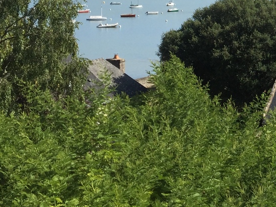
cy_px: -26
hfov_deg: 21.4
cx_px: 341
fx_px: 670
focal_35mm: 84
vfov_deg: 17.0
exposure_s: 1/2198
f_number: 2.2
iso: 32
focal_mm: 4.15
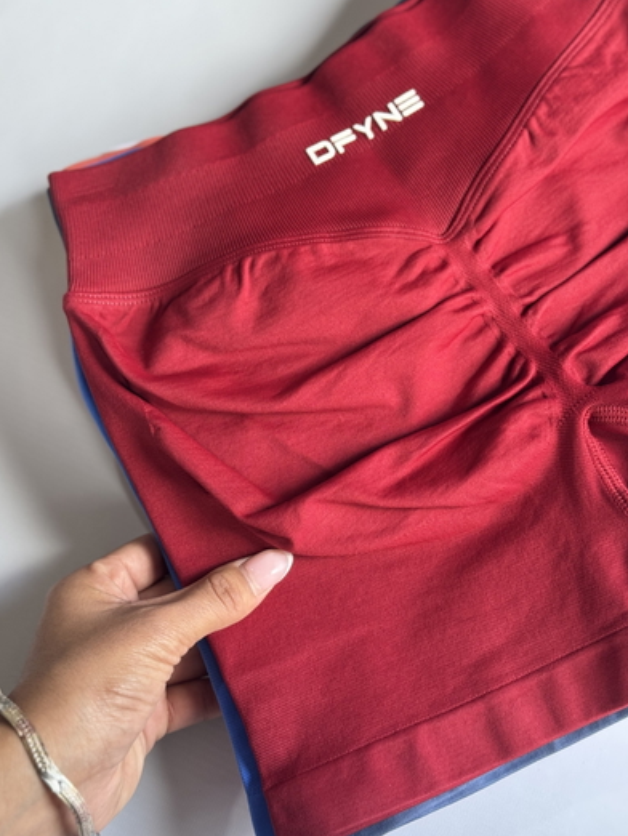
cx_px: 309
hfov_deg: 29.7
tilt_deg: -70.6
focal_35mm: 49
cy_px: 419
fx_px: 1184
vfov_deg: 38.9
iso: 100
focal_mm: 6.76
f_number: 1.78
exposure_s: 1/60
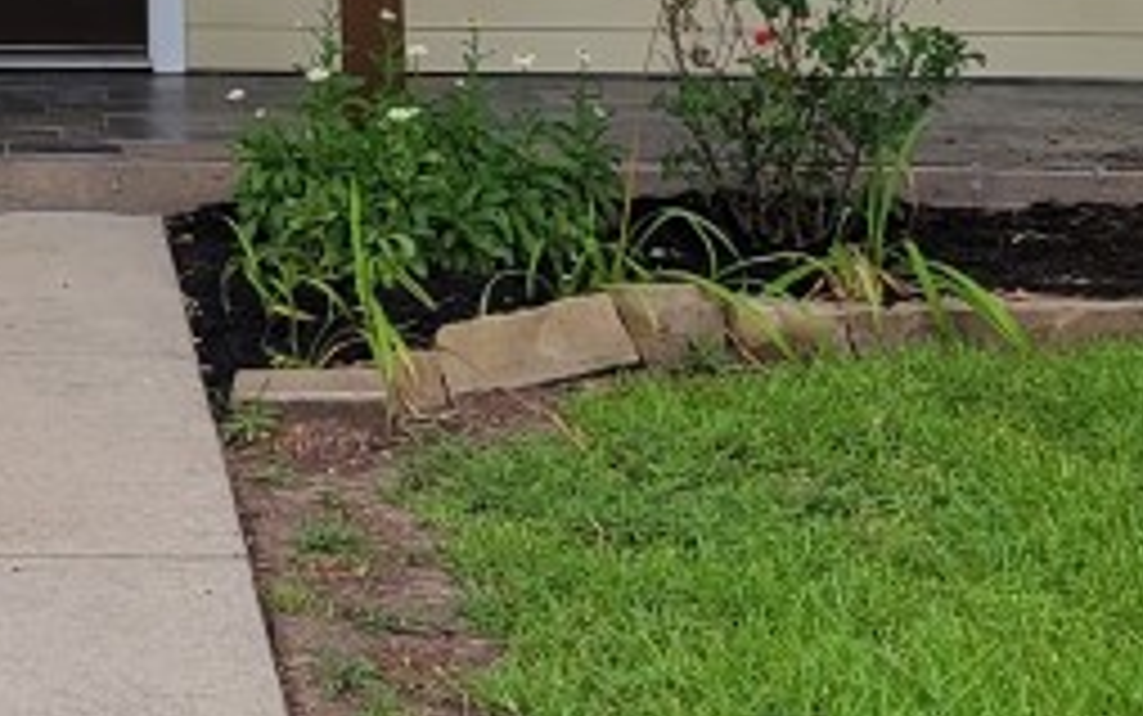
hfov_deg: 17.8
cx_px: -252
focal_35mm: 111
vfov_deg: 10.7
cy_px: -793
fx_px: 3459
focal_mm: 5.4
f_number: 1.8
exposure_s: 1/779
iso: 40
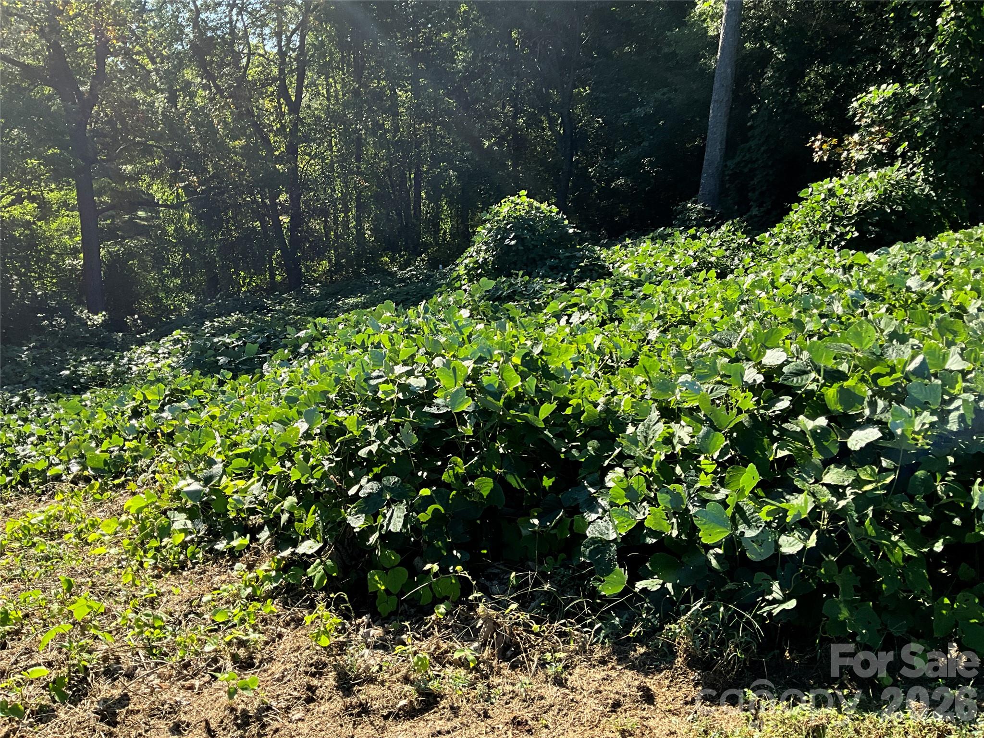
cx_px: 492
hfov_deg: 61.7
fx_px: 824
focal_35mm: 29
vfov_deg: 48.2
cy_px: 369
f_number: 1.8
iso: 25
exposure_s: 1/1195
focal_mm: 3
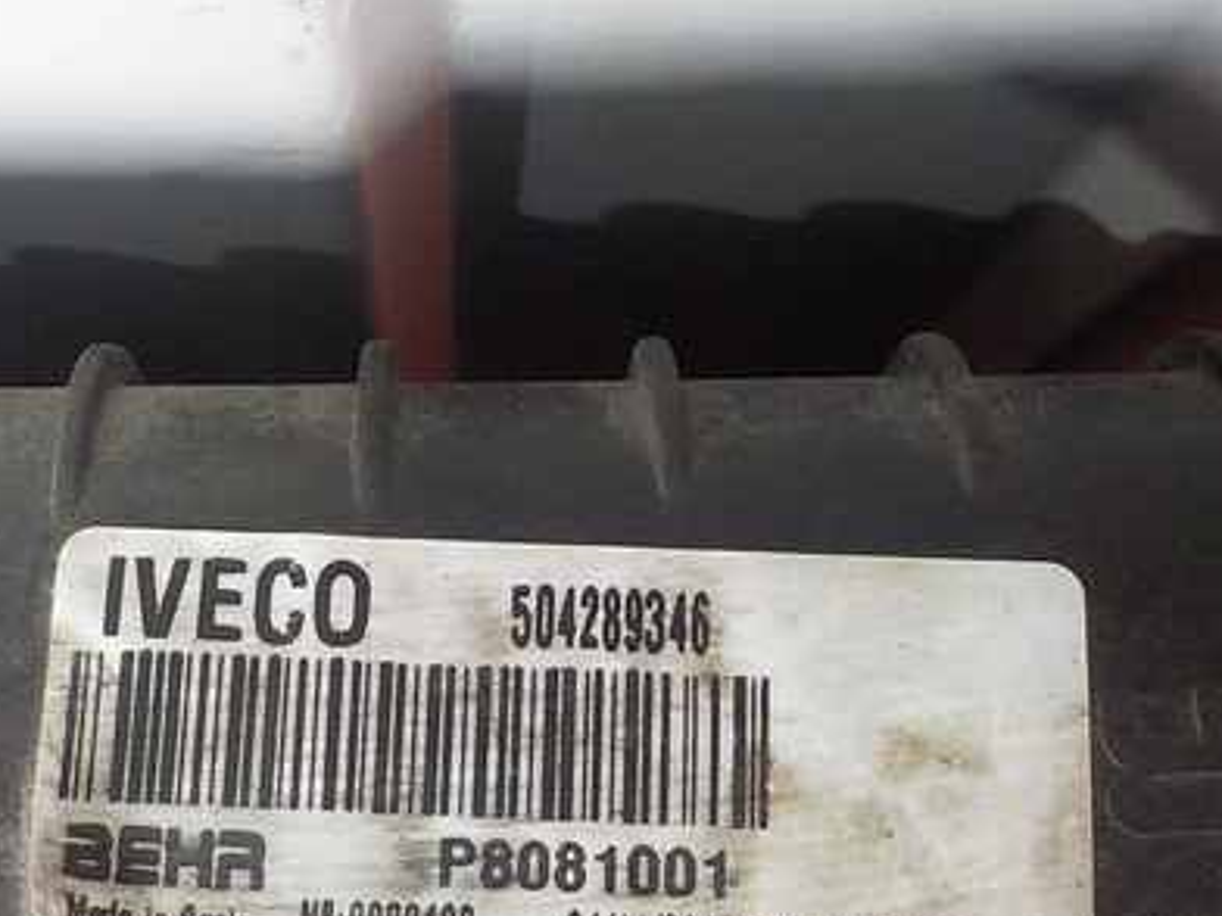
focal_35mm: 49
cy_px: 614
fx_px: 1730
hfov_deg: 38.7
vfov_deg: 29.5
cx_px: 474
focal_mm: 4.1
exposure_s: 1/30
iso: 360
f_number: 3.3
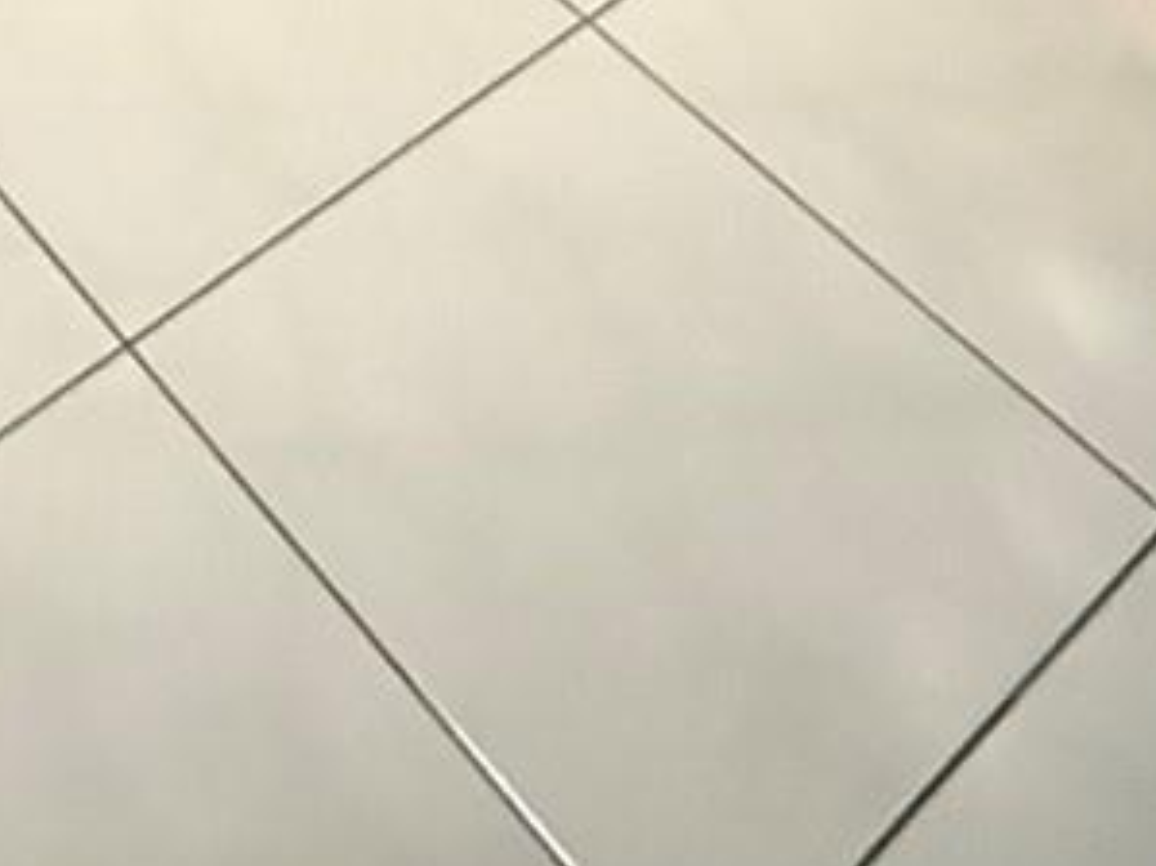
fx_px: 2504
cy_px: -1342
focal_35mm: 75
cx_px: -27
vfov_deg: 13.2
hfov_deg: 24.7
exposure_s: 1/40
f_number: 2.2
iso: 1600
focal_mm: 2.22
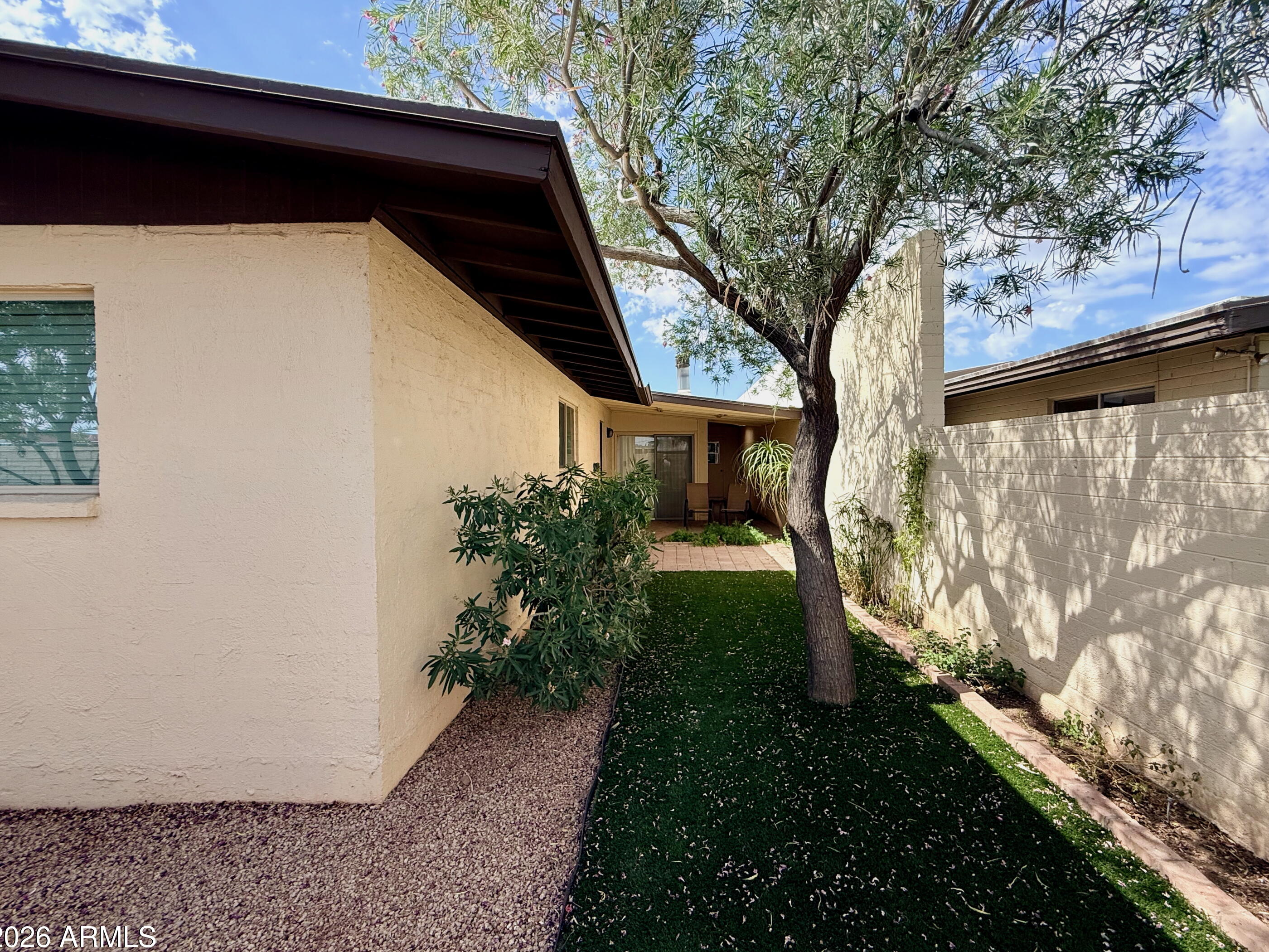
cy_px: 474
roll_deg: +0.3
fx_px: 550
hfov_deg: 98.1
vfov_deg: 81.7
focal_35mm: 15
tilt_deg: -0.6
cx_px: 665
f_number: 2.2
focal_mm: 2.22
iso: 64
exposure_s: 1/1050
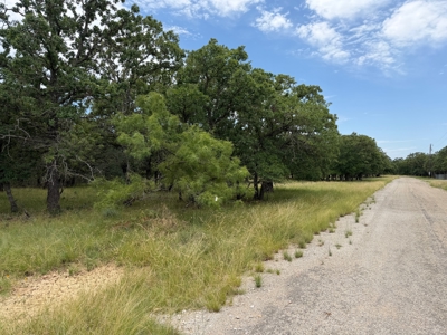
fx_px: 310
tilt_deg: +0.9
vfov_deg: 56.8
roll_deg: +0.0
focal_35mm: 24
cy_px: 168
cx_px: 224
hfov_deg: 71.6
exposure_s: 1/3279
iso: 80
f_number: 1.78
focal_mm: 6.76
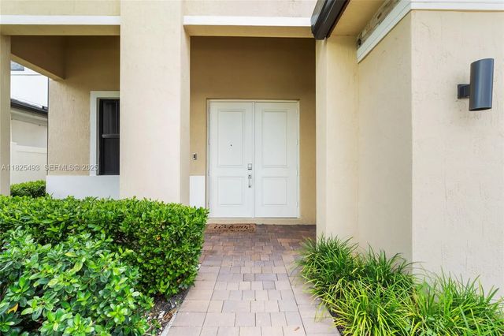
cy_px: 168
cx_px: 252
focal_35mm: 16
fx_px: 224
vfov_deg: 73.7
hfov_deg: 96.8
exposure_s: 1/4
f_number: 14
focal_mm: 16
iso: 250
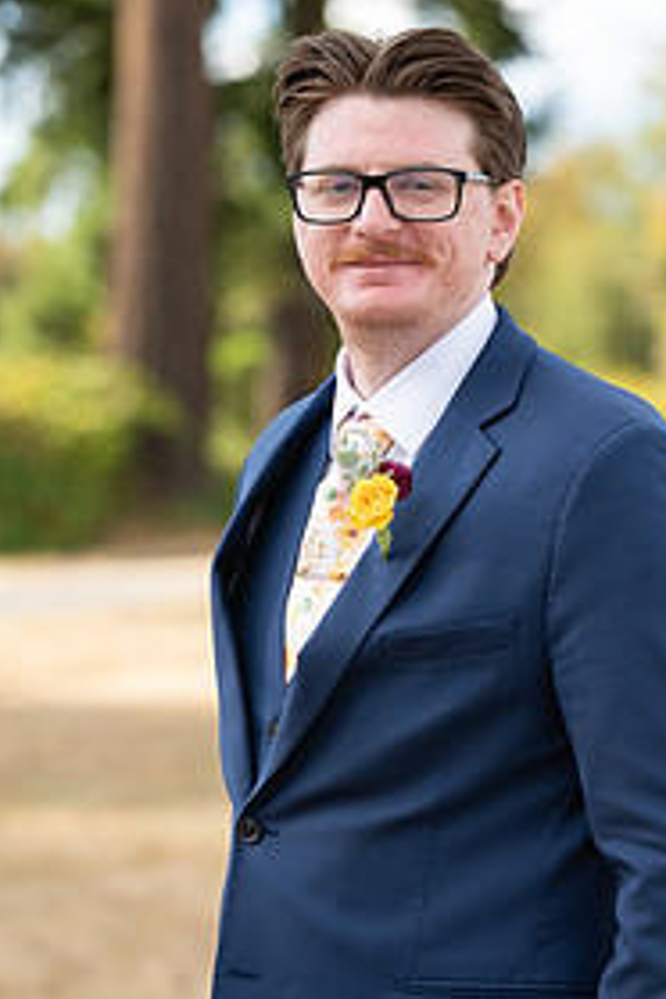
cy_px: 634
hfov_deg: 10.0
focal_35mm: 137
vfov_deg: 15.0
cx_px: 501
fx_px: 3801
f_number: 2.8
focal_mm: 85
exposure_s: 1/1600
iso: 400
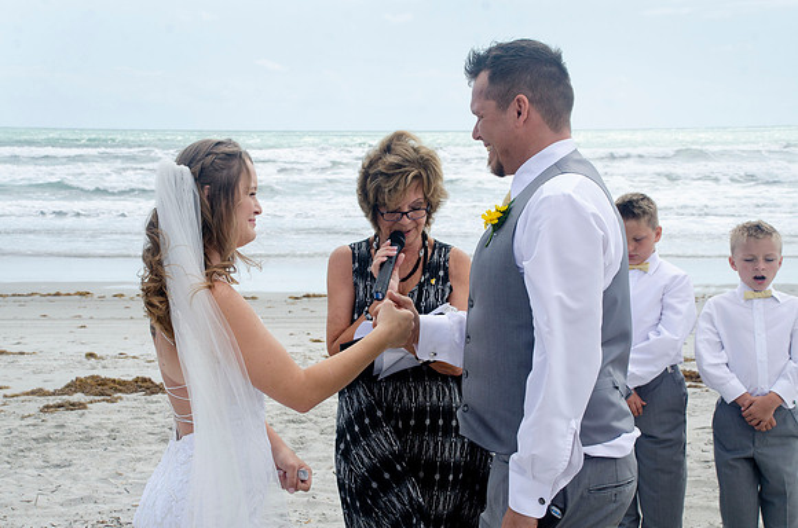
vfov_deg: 20.5
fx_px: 1460
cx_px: 399
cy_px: 264
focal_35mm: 66
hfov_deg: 30.6
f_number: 11
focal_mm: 44
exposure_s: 1/250
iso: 100
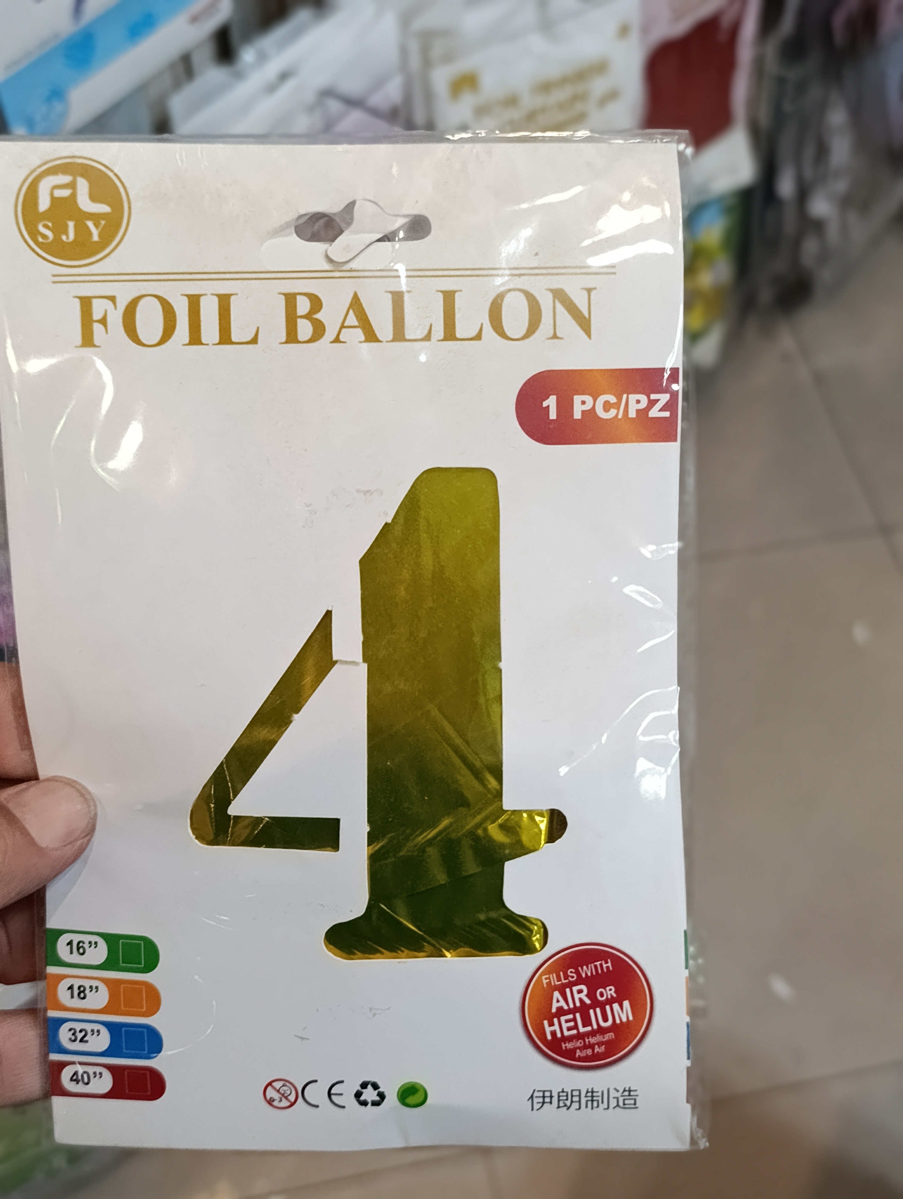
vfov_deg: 41.2
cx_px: 452
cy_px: 600
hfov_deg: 31.6
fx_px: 1596
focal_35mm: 46
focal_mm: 6.14
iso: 1000
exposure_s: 1/100
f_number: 1.6
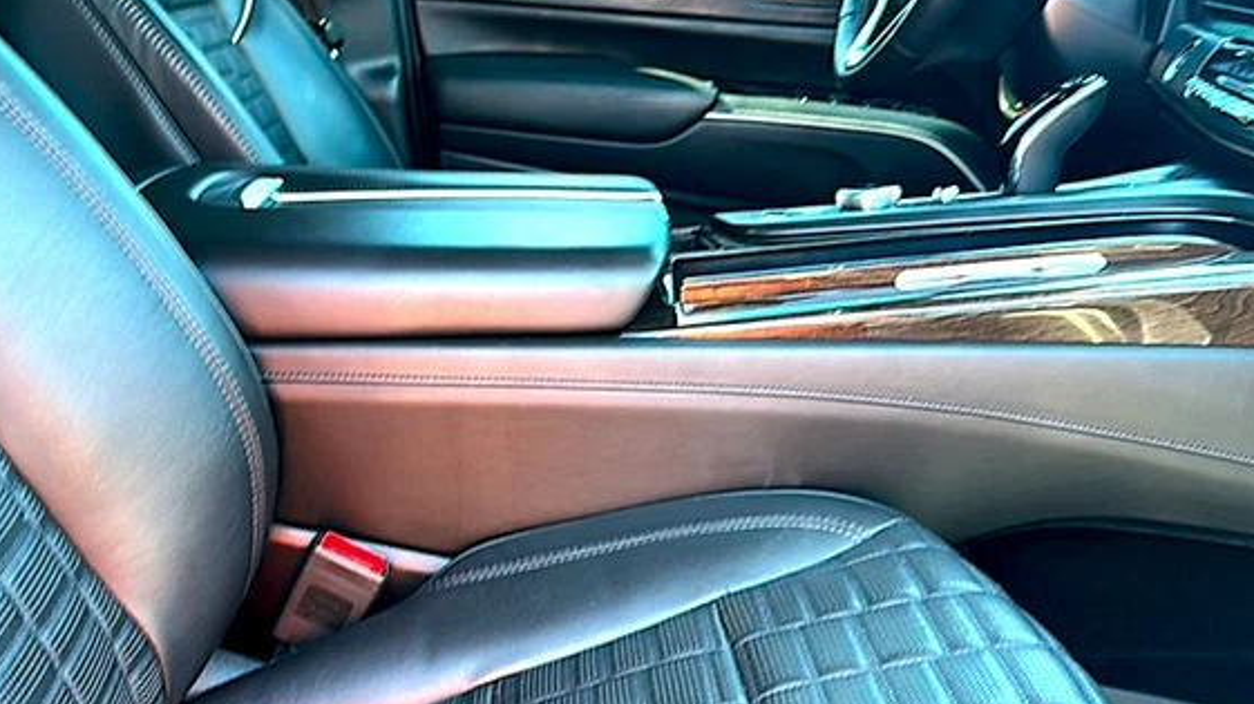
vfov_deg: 34.2
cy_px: 488
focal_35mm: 34
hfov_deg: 58.0
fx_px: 1130
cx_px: 615
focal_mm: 6.86
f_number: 1.78
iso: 100
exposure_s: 1/40
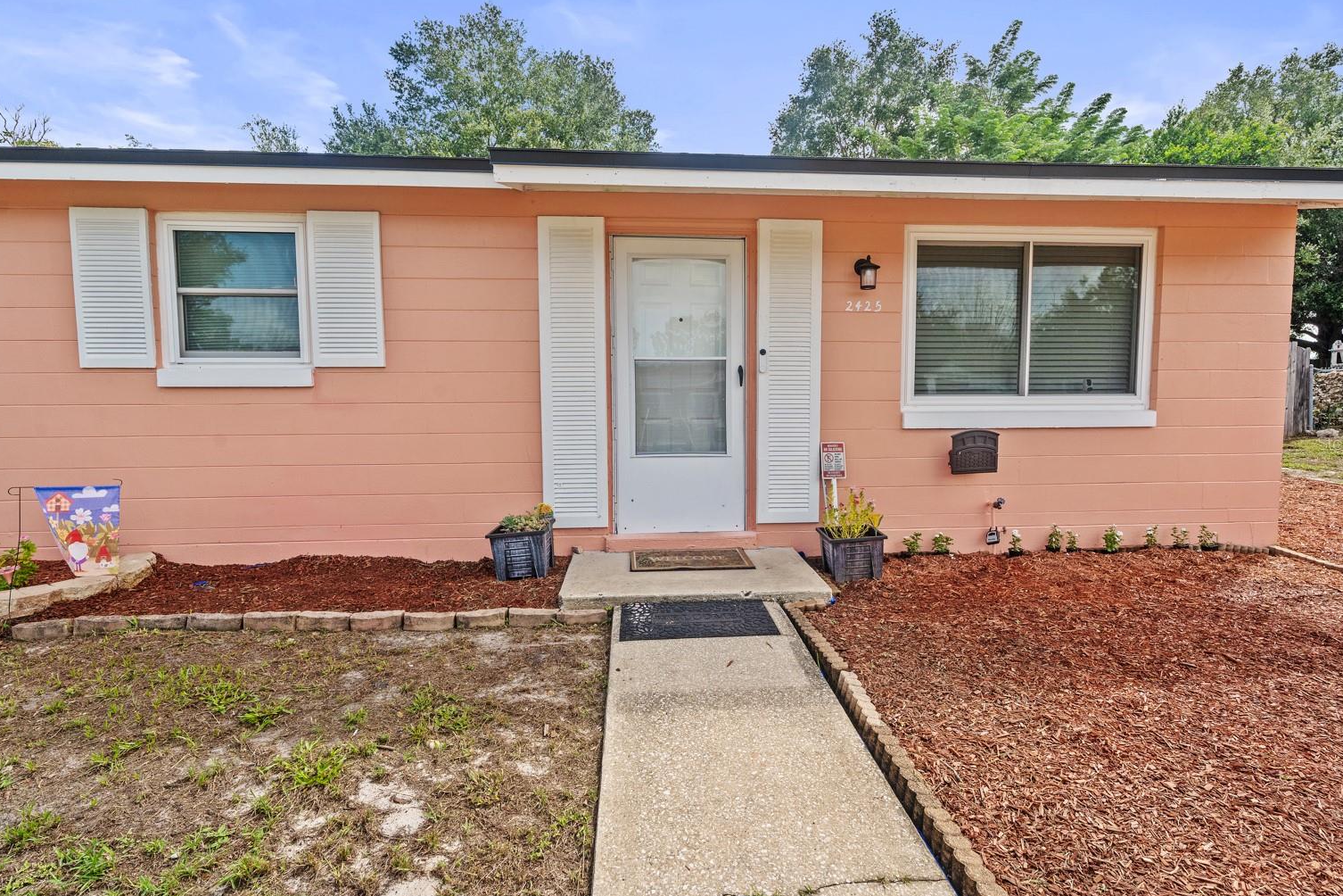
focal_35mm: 17
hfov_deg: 93.3
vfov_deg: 70.4
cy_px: 443
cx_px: 688
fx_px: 634
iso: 800
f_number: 9
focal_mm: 16
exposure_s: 1/500
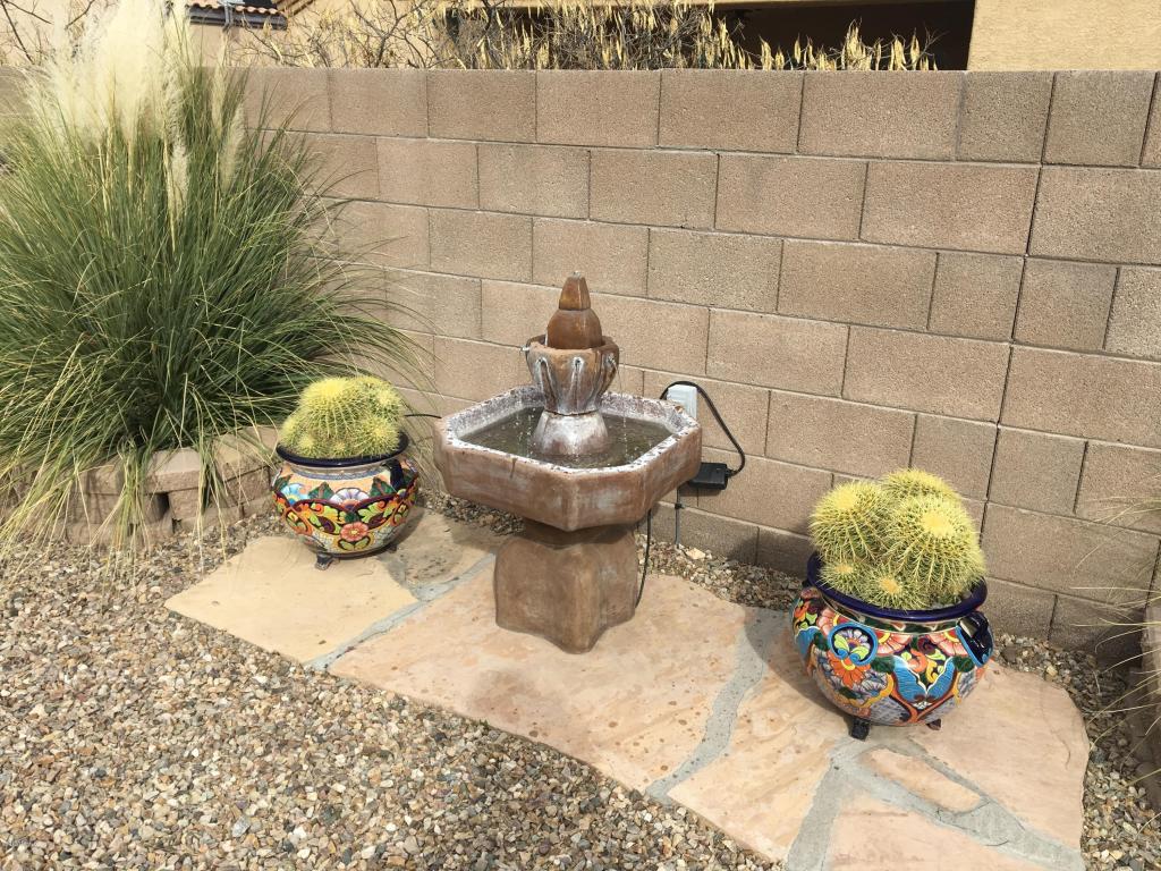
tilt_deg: -19.3
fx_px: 973
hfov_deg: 61.7
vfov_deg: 48.2
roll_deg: -0.9
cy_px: 436
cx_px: 580
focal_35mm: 29
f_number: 2.2
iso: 25
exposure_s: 1/1099
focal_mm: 4.15
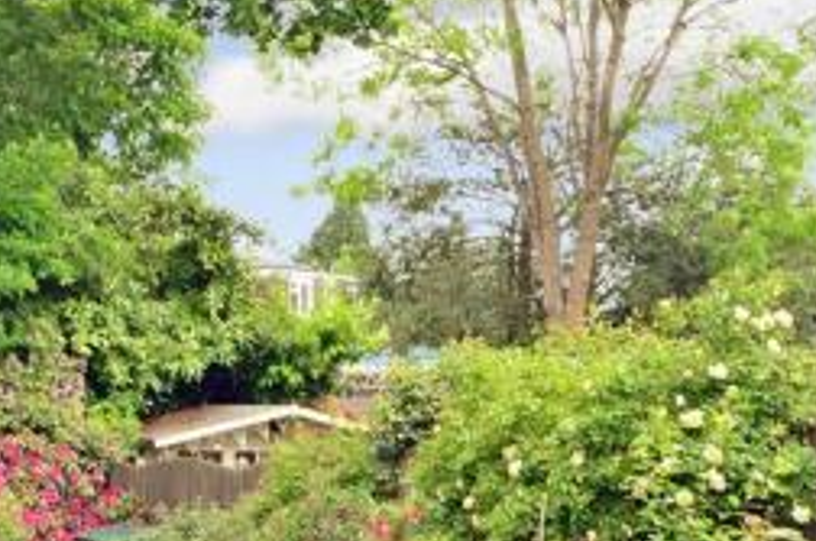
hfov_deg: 23.4
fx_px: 1765
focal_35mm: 78
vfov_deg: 17.3
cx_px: -207
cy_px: 421
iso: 200
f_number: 14
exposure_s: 1/6
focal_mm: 20
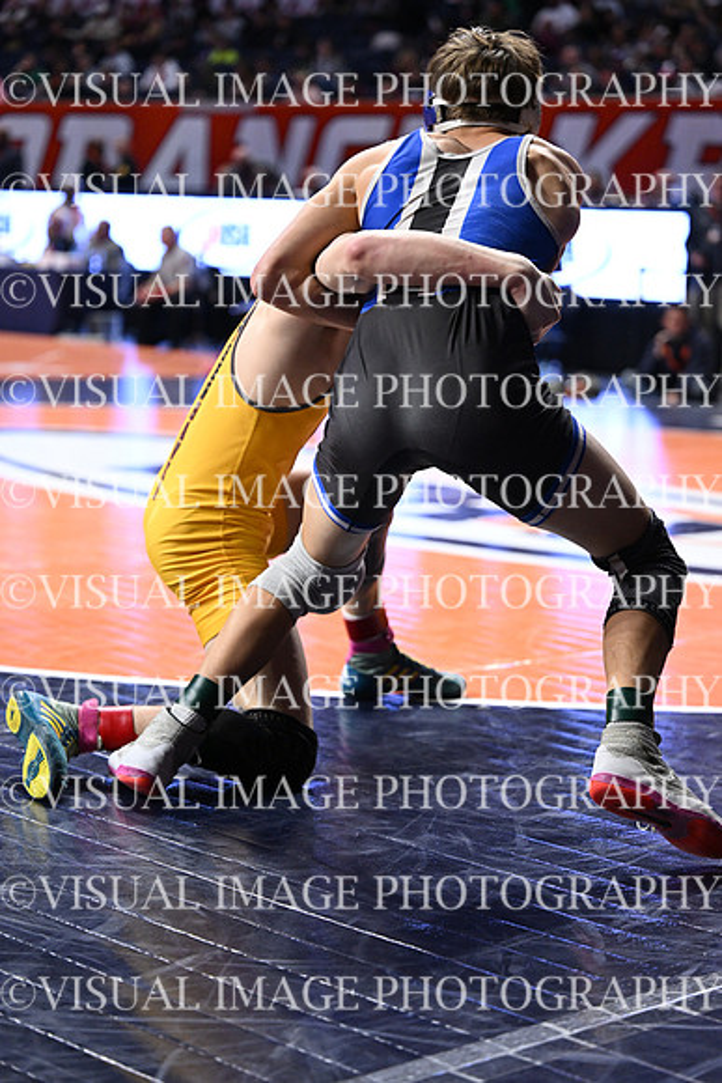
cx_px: 361
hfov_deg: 17.5
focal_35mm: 78
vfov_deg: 26.0
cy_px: 542
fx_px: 2345
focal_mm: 78
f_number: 2.8
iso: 3600
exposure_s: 1/1000
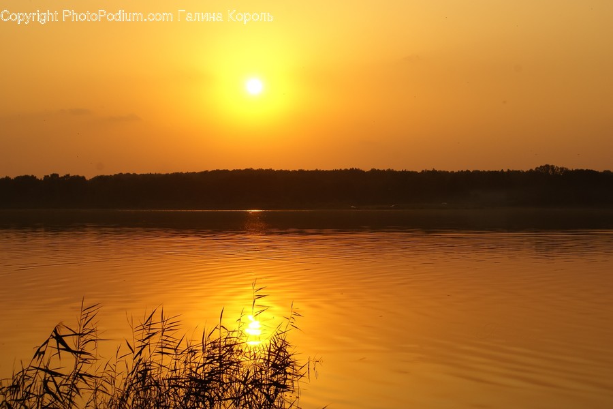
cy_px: 204
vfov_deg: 18.2
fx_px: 1277
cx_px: 306
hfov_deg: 27.0
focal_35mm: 75
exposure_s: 1/125
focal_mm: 50
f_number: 11
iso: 100
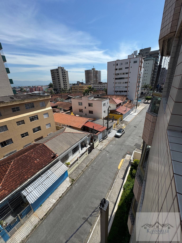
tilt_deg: -21.9
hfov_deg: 85.7
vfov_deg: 102.1
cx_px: 91
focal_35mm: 14
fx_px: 98
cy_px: 122
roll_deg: +2.2
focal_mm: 2.22
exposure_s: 1/1567
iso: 50
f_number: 2.2
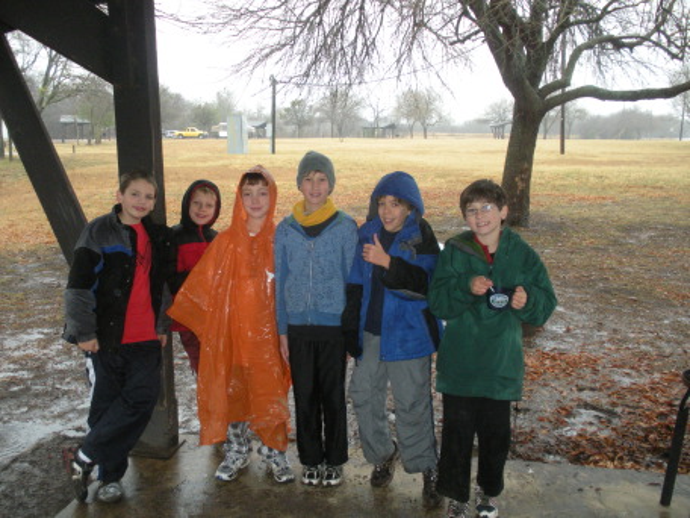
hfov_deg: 51.4
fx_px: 718
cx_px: 345
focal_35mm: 36
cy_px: 259
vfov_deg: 39.7
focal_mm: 6.3
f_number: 3.5
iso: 302
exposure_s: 1/59.2
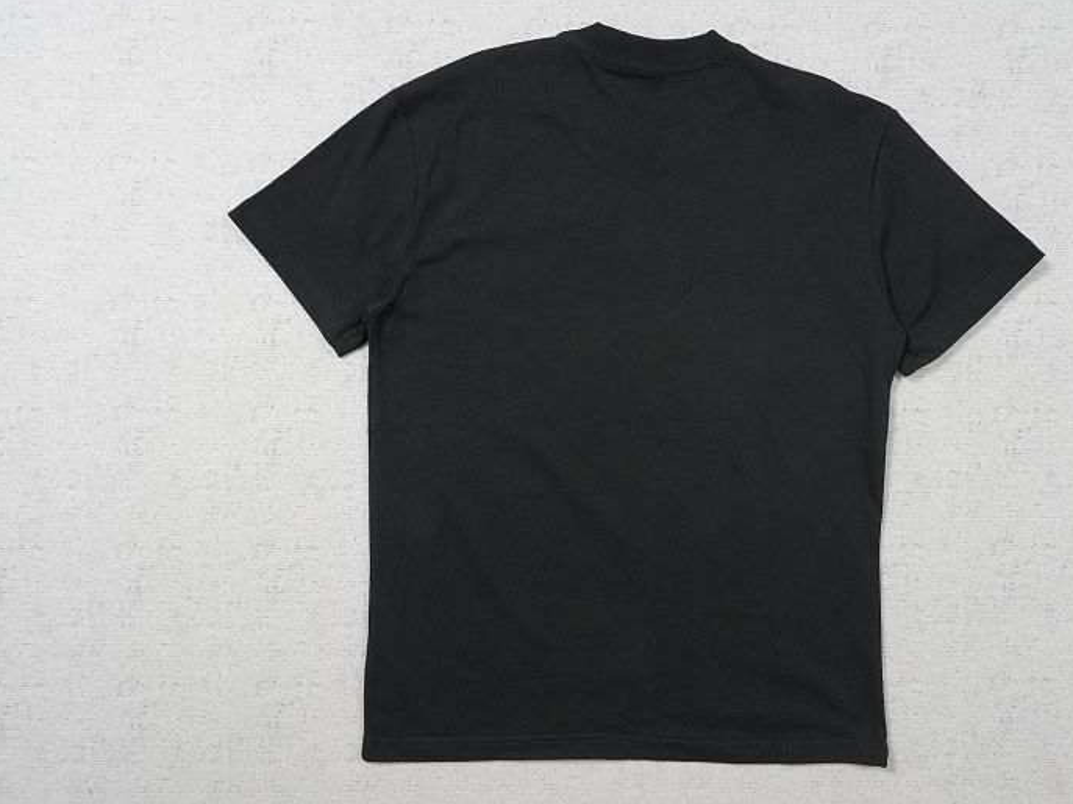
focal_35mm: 29
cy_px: 397
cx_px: 594
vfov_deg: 48.9
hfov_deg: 62.3
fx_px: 885
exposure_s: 1/100
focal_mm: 17
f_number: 10
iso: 1600
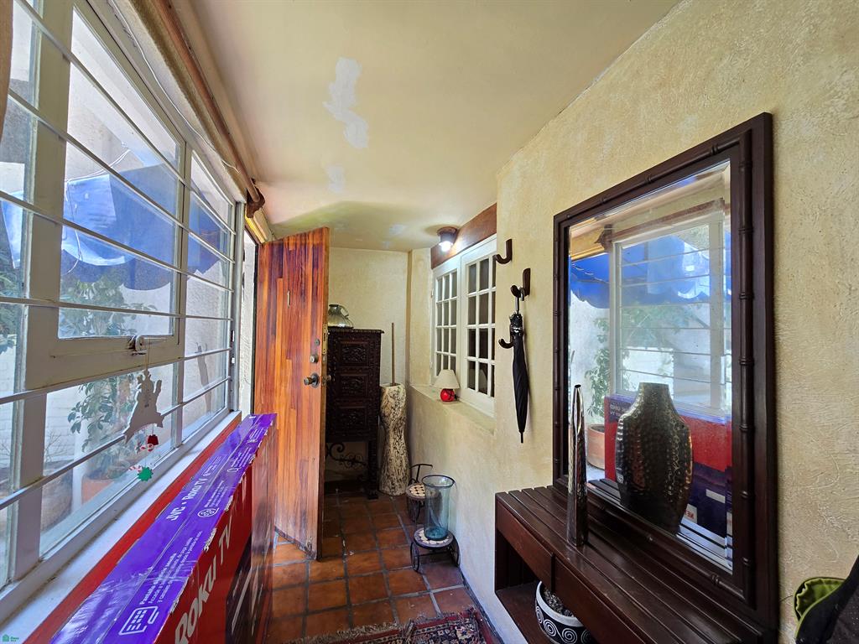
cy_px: 322
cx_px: 430
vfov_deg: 89.9
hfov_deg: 106.2
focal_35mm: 13
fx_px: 323
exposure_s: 1/60
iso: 125
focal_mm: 2.2
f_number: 2.2
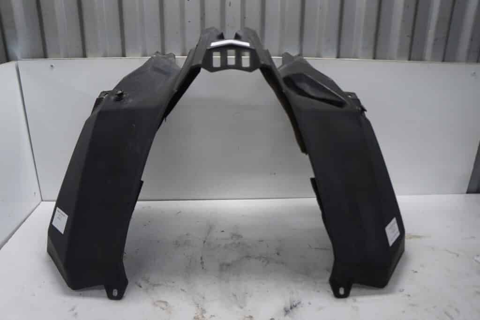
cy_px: 160
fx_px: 360
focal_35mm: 27
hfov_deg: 67.4
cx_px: 240
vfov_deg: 47.9
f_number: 3.5
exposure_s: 1/60
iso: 125
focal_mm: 18
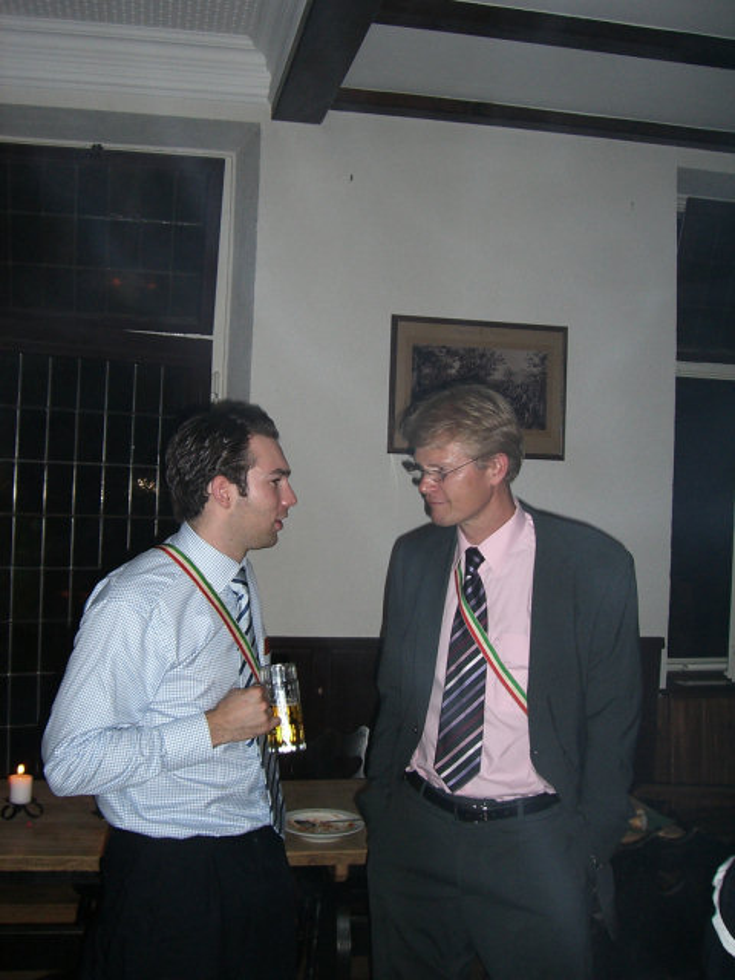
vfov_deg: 49.0
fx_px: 1076
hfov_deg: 37.7
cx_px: 368
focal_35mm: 38
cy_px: 490
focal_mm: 6.2
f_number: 2.7
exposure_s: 1/60
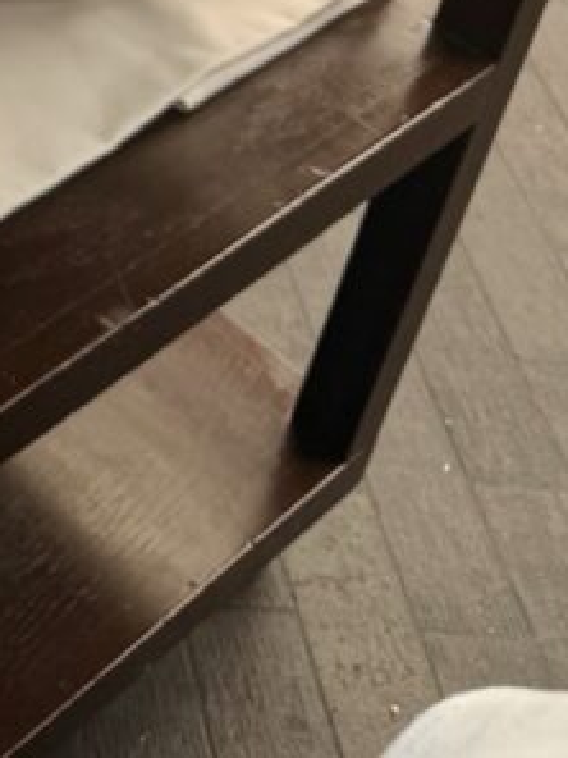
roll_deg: -6.5
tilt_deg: -24.2
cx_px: -312
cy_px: -469
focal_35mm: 83
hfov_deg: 16.1
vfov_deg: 19.6
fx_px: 1816
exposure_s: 1/122
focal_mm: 6.76
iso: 50
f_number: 1.78
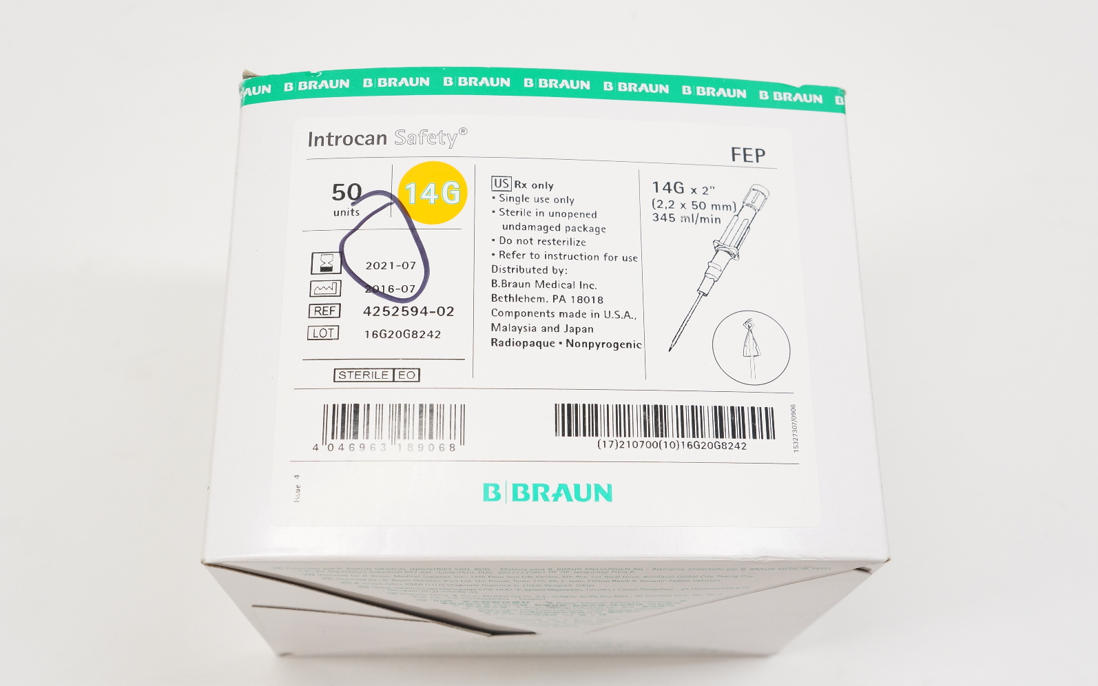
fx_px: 1376
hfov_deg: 43.5
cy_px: 353
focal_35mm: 46
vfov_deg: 28.0
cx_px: 548
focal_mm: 30
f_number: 7.1
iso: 800
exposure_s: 1/100
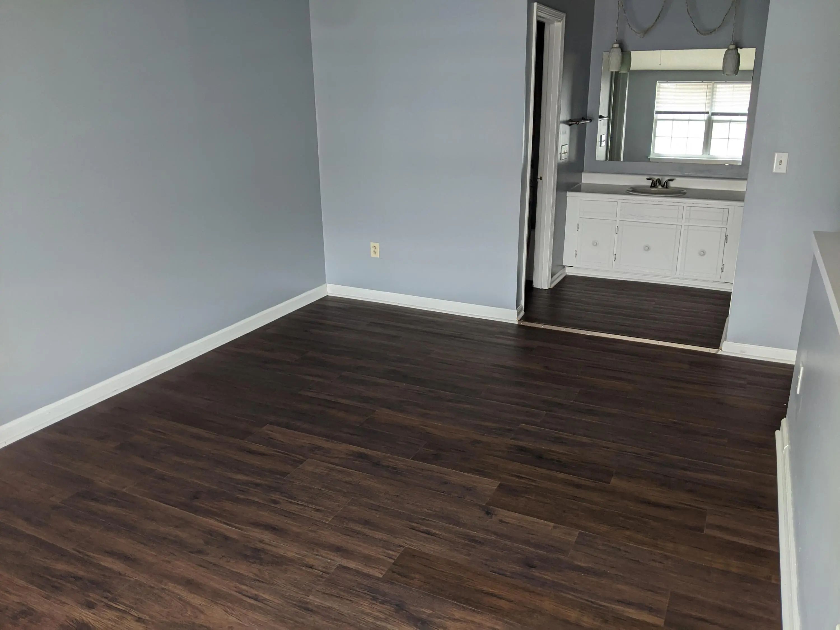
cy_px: 315
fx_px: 655
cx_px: 420
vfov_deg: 51.4
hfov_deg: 65.3
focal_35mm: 27
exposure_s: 1/59.9
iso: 69
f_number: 1.8
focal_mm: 4.44
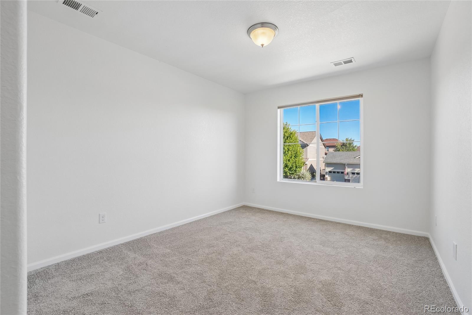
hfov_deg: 100.4
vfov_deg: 77.3
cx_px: 236
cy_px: 158
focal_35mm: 15
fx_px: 197
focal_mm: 10
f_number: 8
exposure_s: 1/80
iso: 400
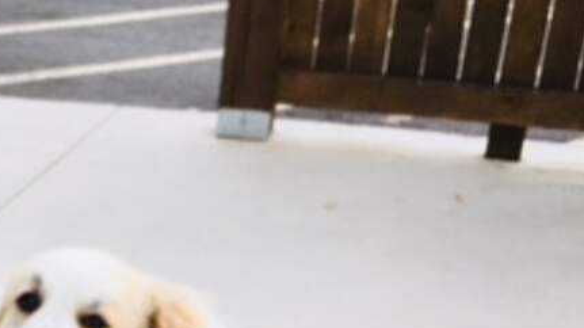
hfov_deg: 22.3
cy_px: 523
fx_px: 1362
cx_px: -118
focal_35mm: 88
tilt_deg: -27.0
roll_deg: +1.7
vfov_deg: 12.9
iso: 25
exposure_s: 1/481
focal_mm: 4.15
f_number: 2.2
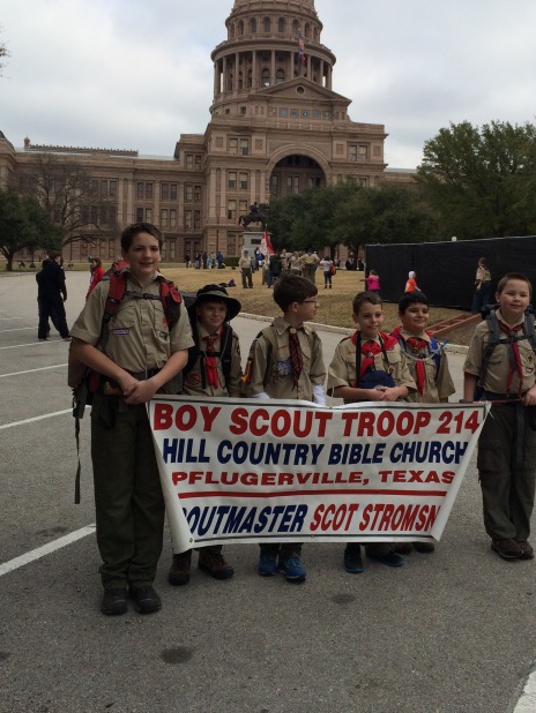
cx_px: 310
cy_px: 277
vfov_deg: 46.5
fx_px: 825
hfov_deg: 35.9
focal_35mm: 40
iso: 32
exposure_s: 1/1520
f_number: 2.2
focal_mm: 4.15
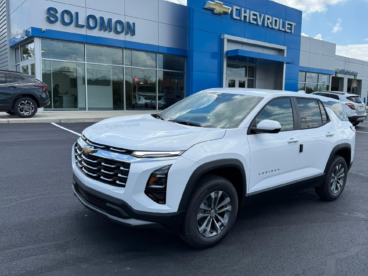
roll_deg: -1.7
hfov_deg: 59.6
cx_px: 216
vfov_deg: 46.8
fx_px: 319
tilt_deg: -5.9
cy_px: 135
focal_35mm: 30
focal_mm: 6.76
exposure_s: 1/3584
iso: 80
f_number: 1.78
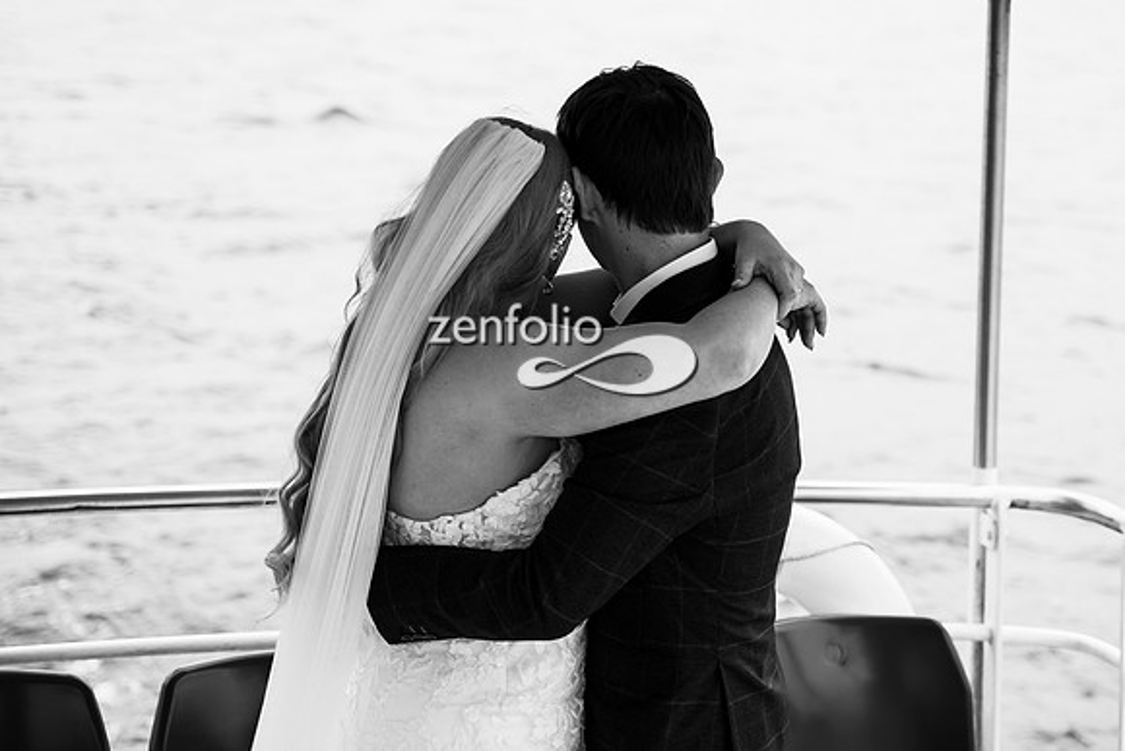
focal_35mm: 86
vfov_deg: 15.9
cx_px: 632
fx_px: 2681
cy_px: 281
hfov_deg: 23.7
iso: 400
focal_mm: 68
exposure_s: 1/200
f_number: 3.5
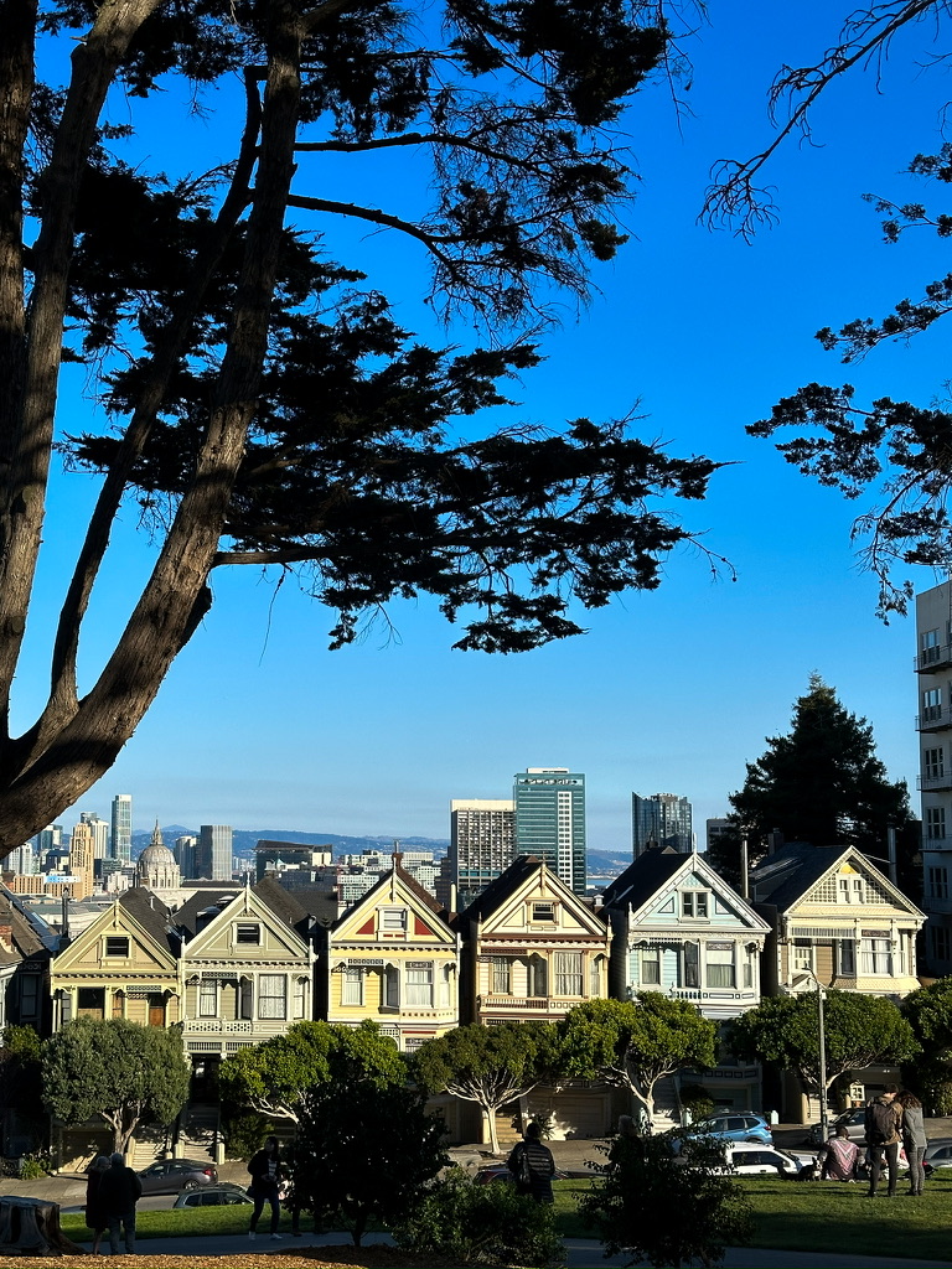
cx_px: 476
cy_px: 634
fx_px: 1760
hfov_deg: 30.3
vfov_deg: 39.7
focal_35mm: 48
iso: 64
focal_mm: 6.86
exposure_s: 1/4800
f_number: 1.8
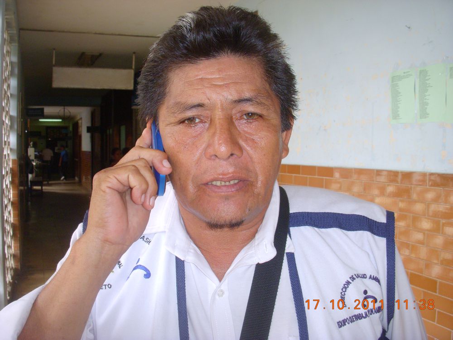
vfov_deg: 37.7
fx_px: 497
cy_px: 170
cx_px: 226
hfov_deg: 49.0
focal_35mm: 38
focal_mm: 6.3
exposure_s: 1/50
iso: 200
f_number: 3.3
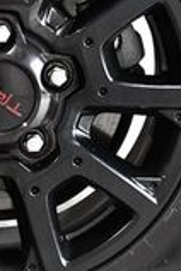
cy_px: 89
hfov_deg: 7.1
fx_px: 1455
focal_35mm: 193
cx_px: -9
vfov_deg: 10.6
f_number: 4
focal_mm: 32
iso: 2500
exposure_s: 1/400
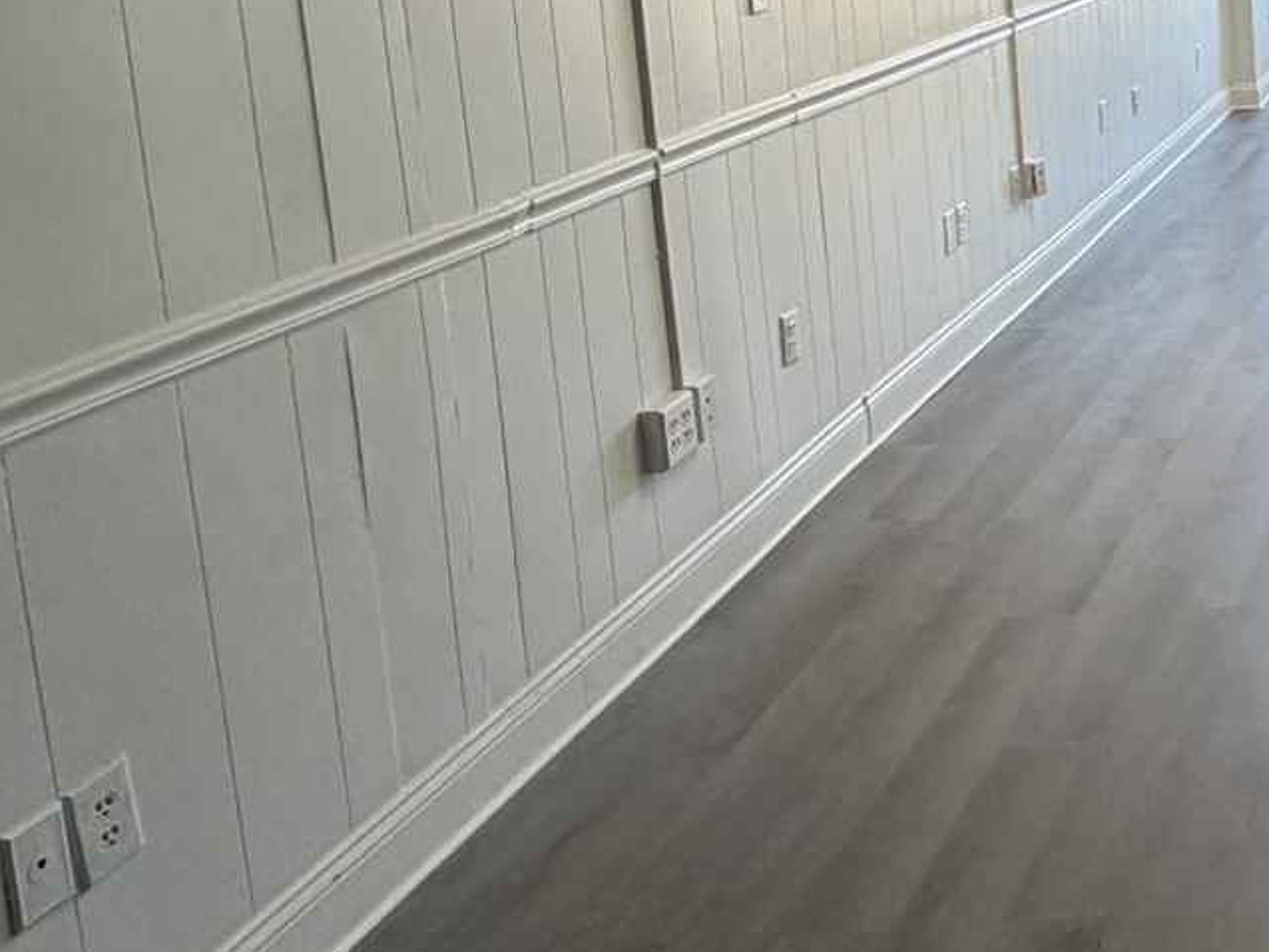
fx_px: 1650
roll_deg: +1.4
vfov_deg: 30.2
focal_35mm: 45
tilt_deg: -6.5
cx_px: 1640
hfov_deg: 32.2
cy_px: 24
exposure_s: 1/120
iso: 160
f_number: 2.2
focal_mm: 2.22
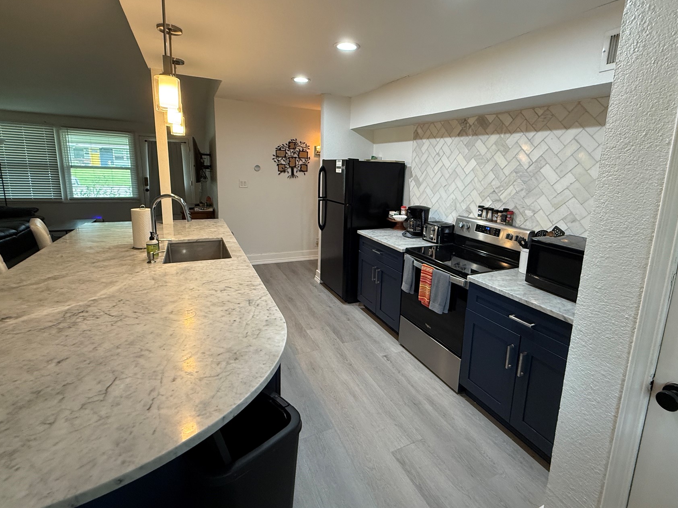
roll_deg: -2.0
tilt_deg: -9.8
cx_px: 361
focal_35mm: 17
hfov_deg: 90.9
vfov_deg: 74.5
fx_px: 333
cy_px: 228
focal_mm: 2.22
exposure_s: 1/60
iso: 250
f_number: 2.2
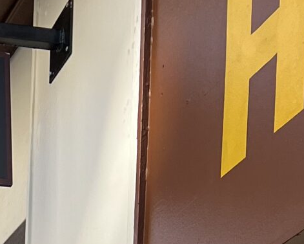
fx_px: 1242
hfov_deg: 13.1
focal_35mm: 138
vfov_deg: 8.6
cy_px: 812
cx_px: -178
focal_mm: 5.7
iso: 50
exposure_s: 1/1147
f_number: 1.5
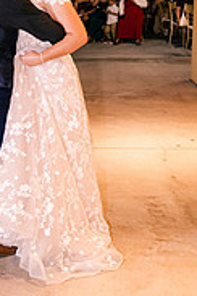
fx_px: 566
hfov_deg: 19.3
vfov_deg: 28.5
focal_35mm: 69
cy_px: 50
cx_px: 11
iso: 3200
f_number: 2.8
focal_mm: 28
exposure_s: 1/160
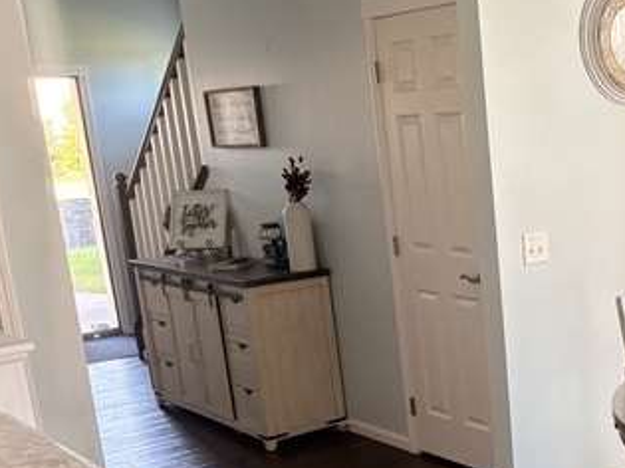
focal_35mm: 55
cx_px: 642
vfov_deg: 26.2
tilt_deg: -14.2
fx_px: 993
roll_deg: +2.9
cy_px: 357
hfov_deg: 31.9
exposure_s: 1/60
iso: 160
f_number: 1.6
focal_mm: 5.96
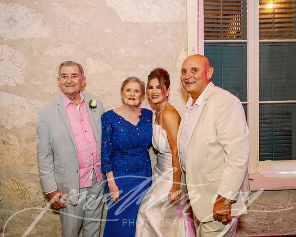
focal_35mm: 28
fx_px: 249
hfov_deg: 61.4
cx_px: 143
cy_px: 112
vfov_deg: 50.7
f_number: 3.5
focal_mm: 24
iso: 2000
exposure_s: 1/100
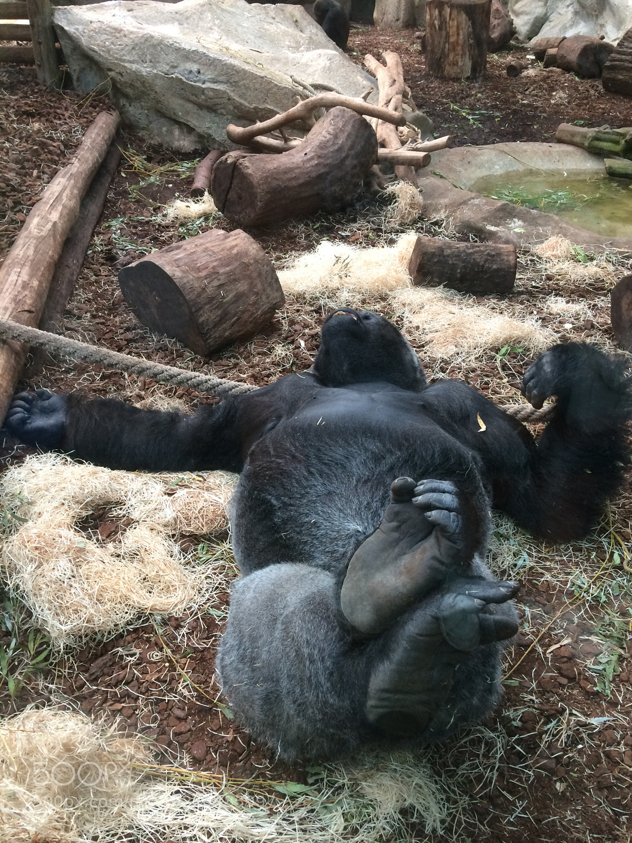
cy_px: 422
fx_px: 706
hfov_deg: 48.2
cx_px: 316
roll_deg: +1.5
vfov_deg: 61.7
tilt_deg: -35.5
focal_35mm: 29
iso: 64
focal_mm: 4.15
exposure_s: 1/33
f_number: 2.2
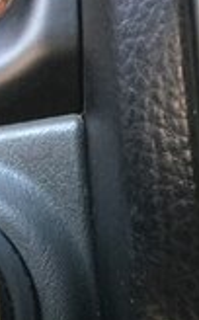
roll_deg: +4.8
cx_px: -37
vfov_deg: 21.1
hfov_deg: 13.6
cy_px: 363
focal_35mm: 93
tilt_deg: -10.9
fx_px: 810
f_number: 2.2
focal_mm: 4.15
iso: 100
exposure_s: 1/33
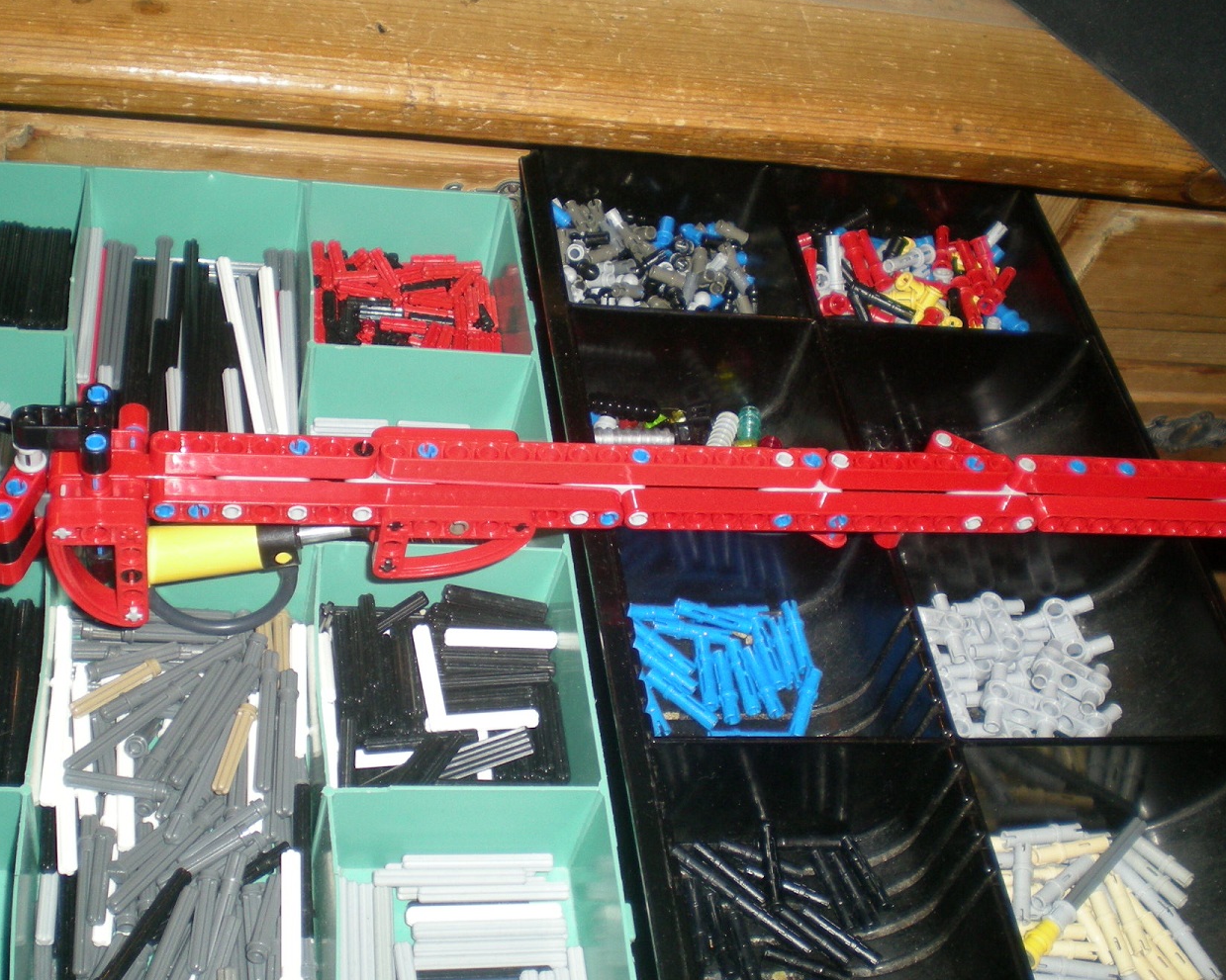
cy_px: 443
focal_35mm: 46
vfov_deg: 32.7
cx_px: 601
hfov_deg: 40.3
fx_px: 1669
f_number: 3.1
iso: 100
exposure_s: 1/60
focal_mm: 6.3
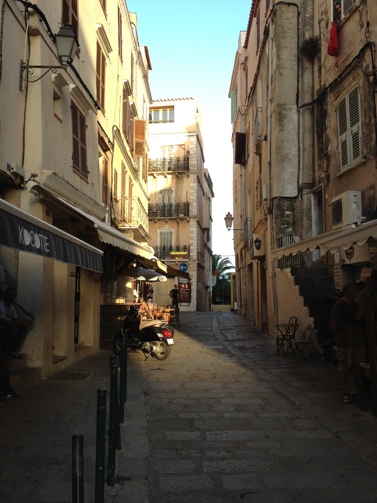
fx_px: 508
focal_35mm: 35
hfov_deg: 40.7
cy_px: 252
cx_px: 188
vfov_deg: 52.6
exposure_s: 1/199
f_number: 2.4
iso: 64
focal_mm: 4.28
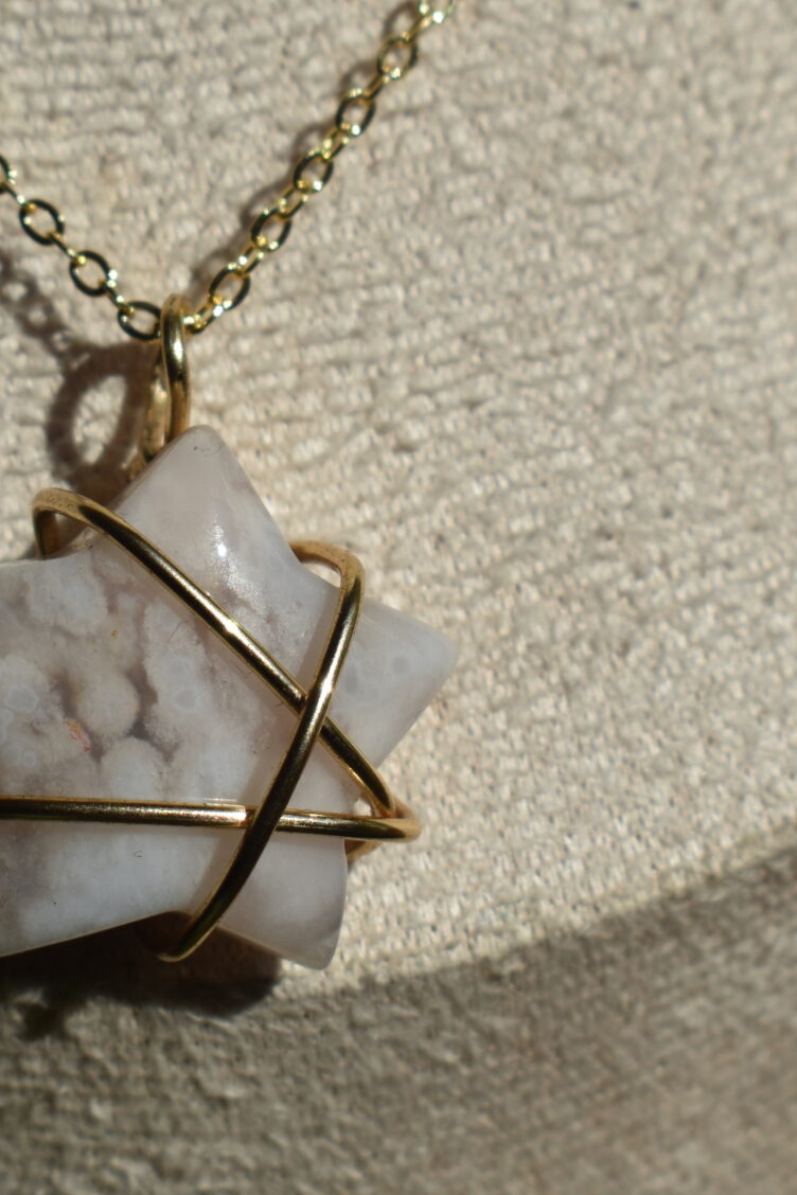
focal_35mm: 153
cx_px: 218
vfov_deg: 13.4
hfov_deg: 9.0
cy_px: 480
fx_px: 5085
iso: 100
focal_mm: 45
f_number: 8
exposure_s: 1/800
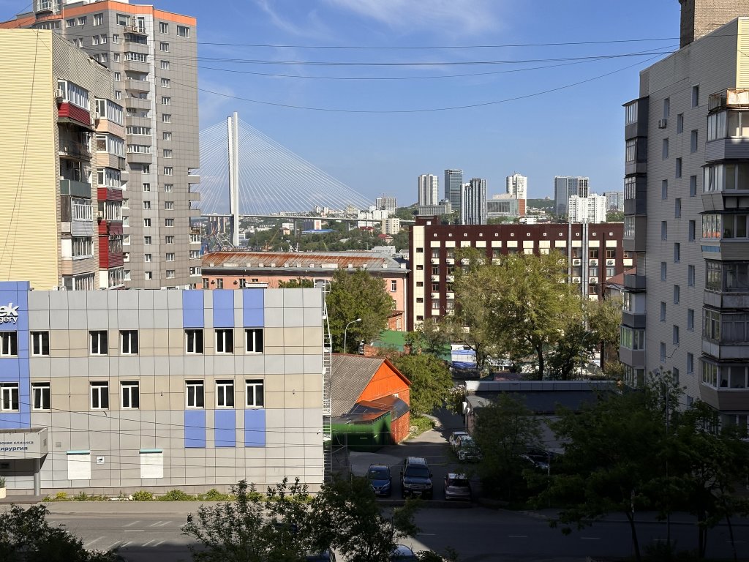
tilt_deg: -3.5
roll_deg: +0.6
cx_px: 374
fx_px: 1039
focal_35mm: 48
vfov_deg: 30.3
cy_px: 281
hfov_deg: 39.7
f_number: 1.78
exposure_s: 1/6623
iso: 64
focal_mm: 6.86
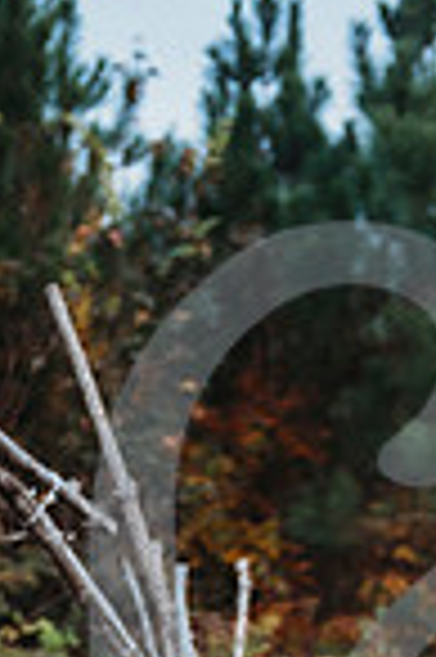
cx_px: 238
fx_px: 2531
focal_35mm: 139
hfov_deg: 9.8
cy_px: 981
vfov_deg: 13.9
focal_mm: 45
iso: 400
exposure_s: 1/250
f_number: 2.8
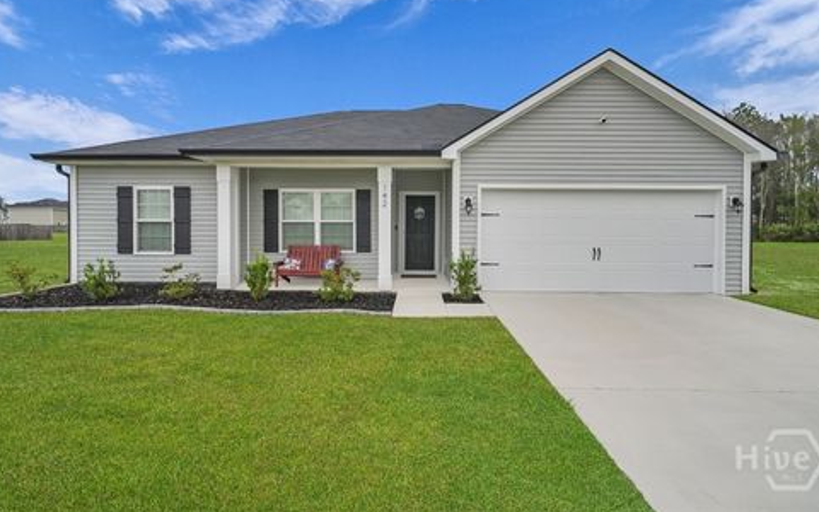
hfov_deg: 94.4
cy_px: 232
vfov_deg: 67.9
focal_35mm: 17
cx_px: 411
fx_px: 379
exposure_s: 1/320
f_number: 9
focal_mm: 16
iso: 320
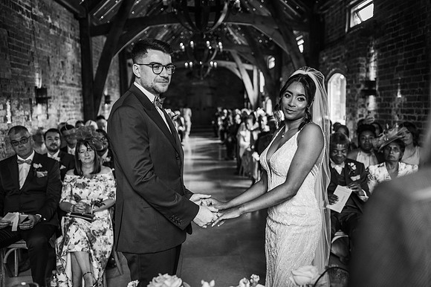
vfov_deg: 37.8
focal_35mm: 35
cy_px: 144
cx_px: 216
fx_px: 419
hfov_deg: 54.5
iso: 720
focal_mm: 35
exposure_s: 1/200
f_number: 2.2
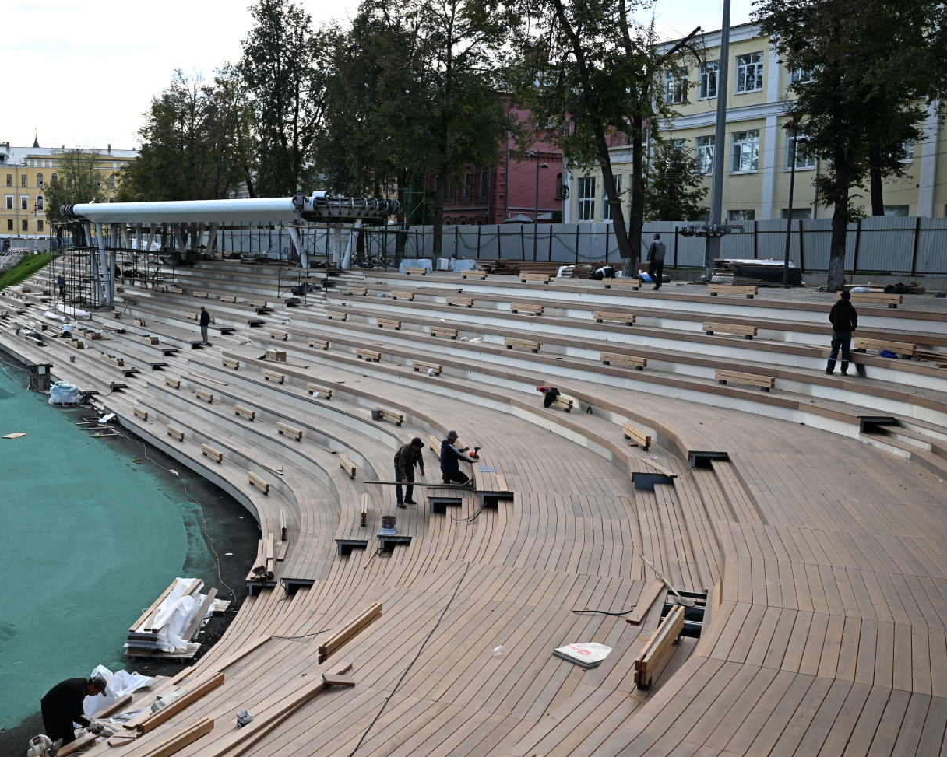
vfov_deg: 36.8
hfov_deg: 44.8
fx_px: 1139
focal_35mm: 41
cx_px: 352
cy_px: 364
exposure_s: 1/1000
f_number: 4
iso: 250
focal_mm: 32.5
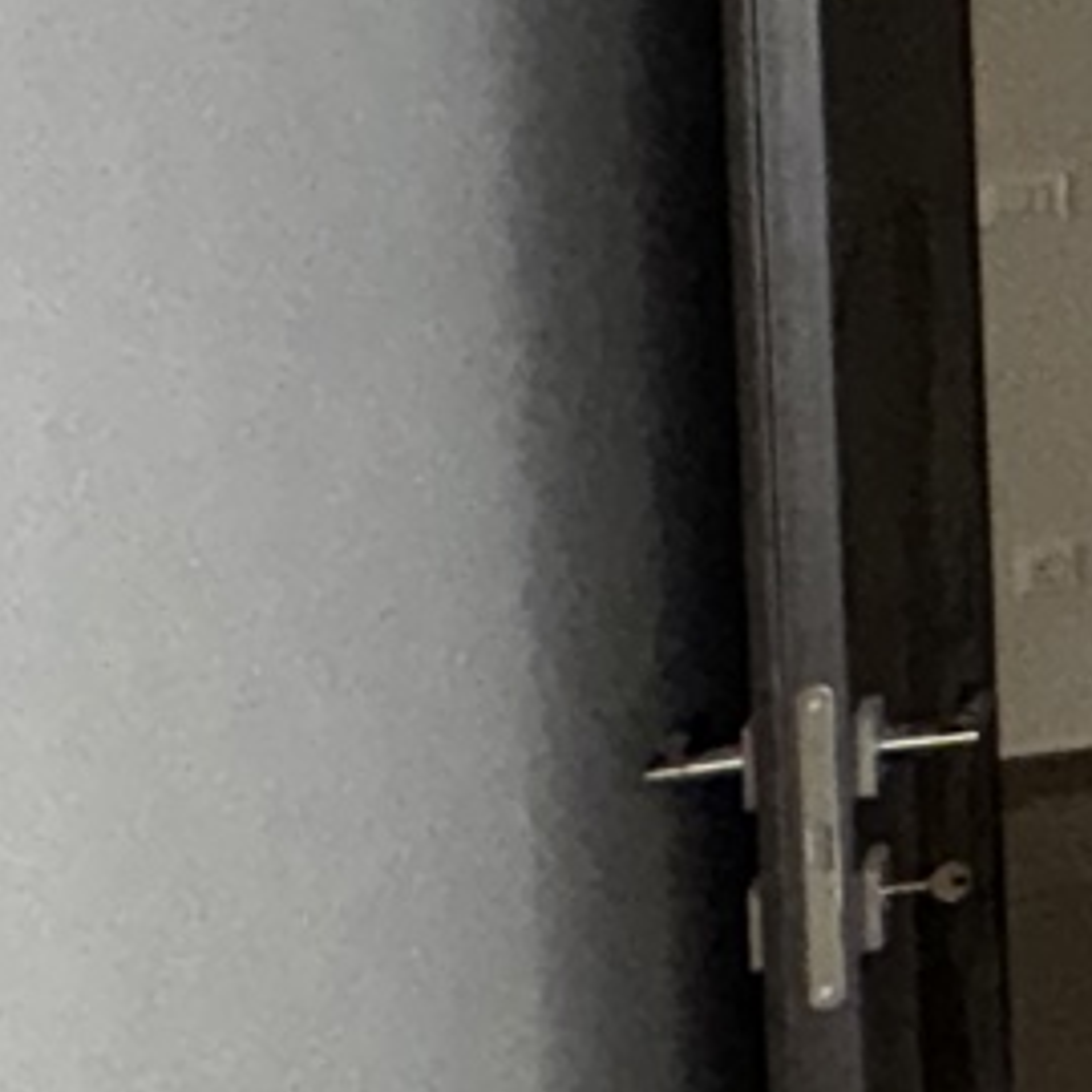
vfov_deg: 19.0
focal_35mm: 88
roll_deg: -0.1
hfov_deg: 12.0
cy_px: -69
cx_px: 3098
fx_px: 3141
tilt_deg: -3.2
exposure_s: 1/60
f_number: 2.2
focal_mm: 2.22
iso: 200
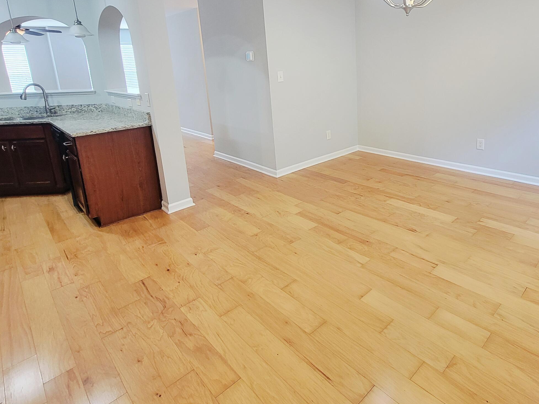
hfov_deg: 80.1
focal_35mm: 20
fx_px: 311
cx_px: 339
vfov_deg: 64.3
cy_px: 134
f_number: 2.2
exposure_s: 1/60.2
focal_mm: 2.2
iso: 250
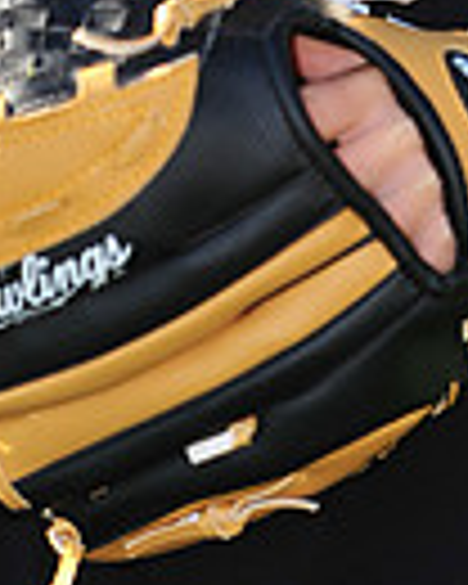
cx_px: 99
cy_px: -526
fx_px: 11219
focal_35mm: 648
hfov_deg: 2.4
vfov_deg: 3.0
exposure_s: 1/400
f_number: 4.5
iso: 200
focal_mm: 155
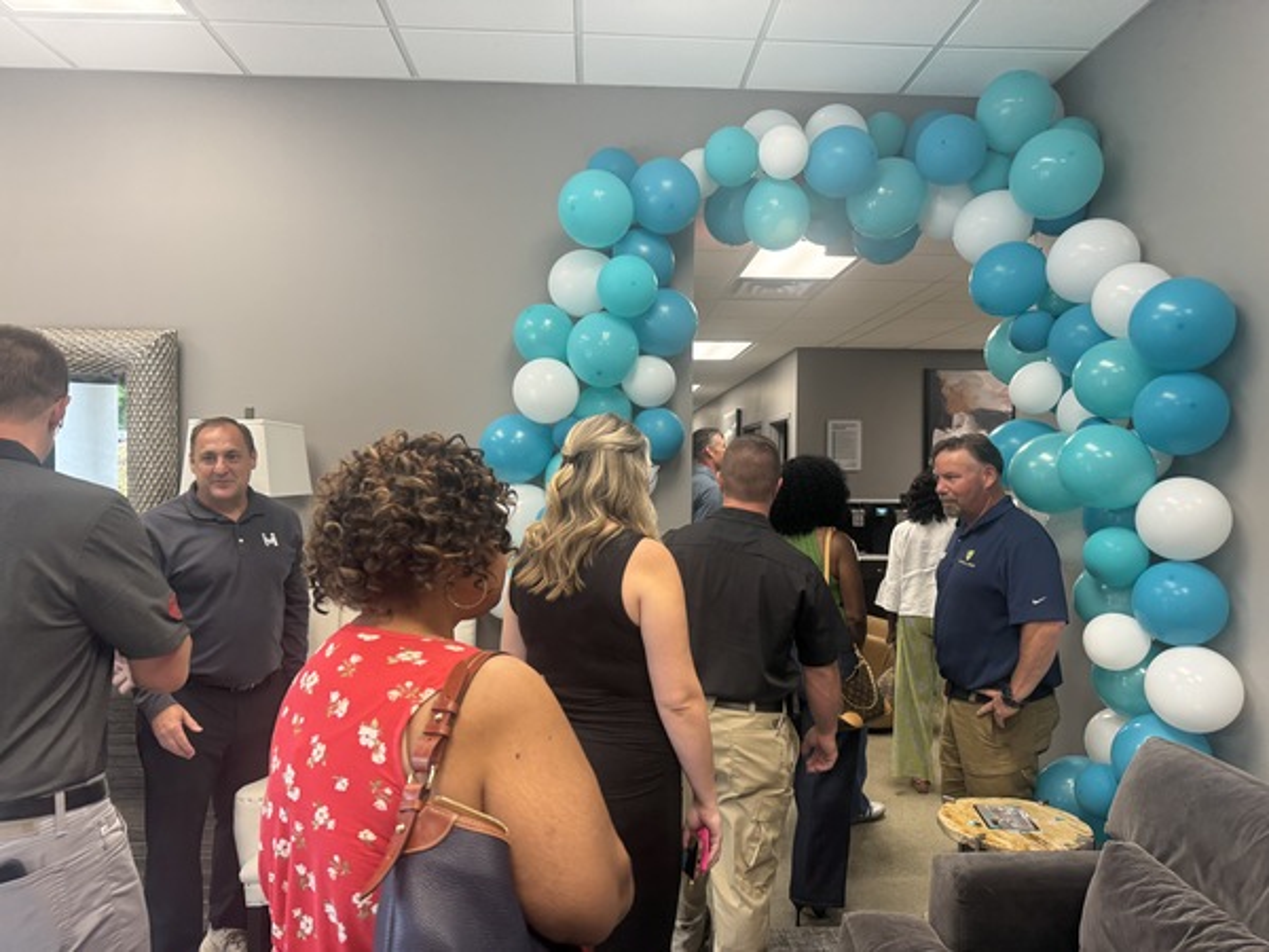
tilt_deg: +0.0
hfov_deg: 71.6
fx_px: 880
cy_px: 476
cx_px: 634
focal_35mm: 24
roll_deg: +0.2
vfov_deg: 56.8
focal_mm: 6.76
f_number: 1.78
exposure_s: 1/120
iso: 160
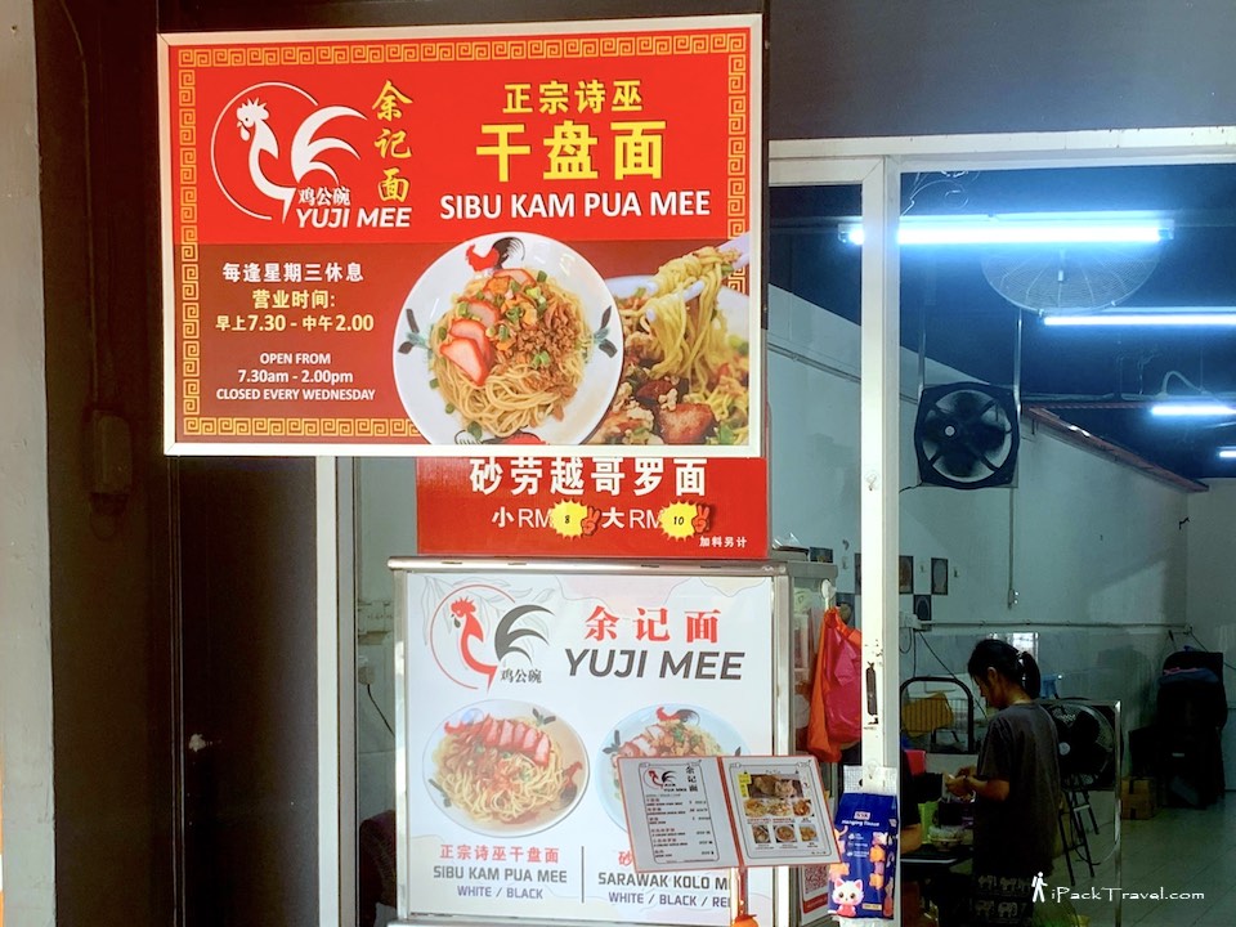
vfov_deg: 53.1
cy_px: 464
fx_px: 928
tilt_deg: +2.7
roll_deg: -0.8
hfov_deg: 67.3
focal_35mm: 26
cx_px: 618
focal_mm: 4.25
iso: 40
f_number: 1.8
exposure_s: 1/122
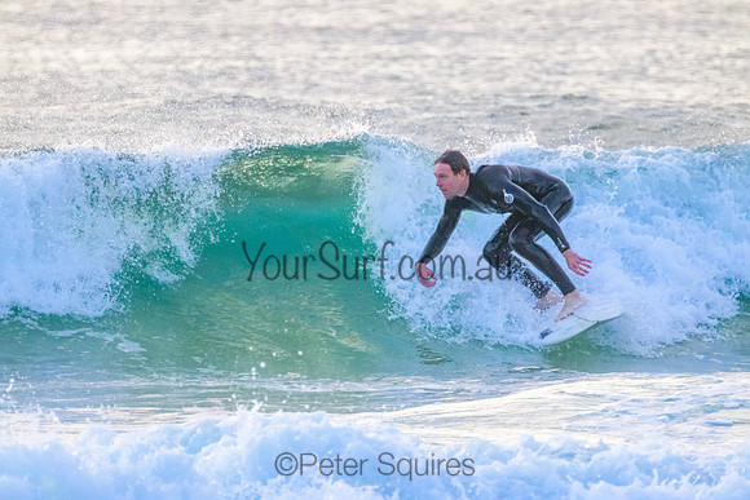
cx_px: 375
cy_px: 250
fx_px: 16670
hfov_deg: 2.6
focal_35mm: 800
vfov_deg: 1.7
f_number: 11
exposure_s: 1/1250
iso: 9000
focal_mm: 800
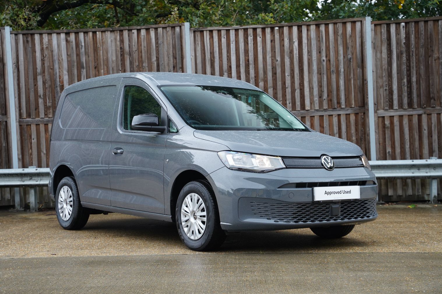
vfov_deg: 23.1
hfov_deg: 34.2
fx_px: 718
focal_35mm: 59
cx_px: 214
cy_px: 151
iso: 800
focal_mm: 55.5
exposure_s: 1/160
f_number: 4
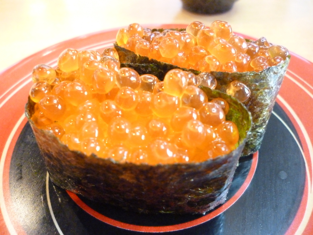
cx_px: 156
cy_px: 118
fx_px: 253
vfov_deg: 49.7
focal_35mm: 28
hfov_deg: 63.4
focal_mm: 5
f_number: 3.1
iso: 800
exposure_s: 1/30
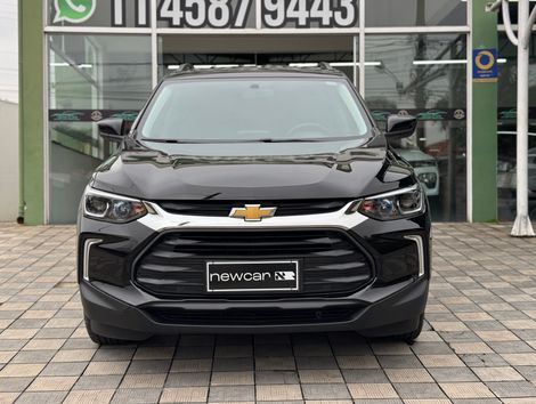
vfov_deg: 30.3
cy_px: 202
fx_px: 744
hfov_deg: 39.6
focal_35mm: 48
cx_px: 268
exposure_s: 1/345
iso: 64
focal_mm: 6.76
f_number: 1.78
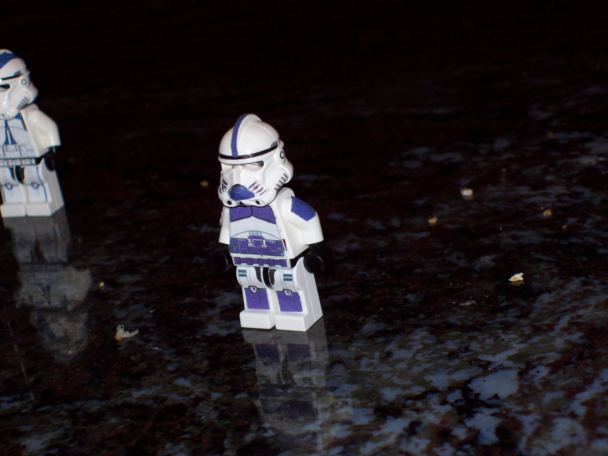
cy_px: 228
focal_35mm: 108
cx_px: 304
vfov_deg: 13.7
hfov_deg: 18.2
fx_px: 1896
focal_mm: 18
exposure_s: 1/45.4
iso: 80
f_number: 4.8
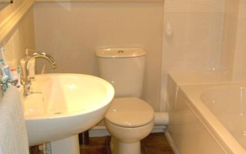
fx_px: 349
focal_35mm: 52
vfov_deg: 24.9
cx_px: 136
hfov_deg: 38.8
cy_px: 87
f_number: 2.8
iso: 50
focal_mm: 8
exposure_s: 1/8
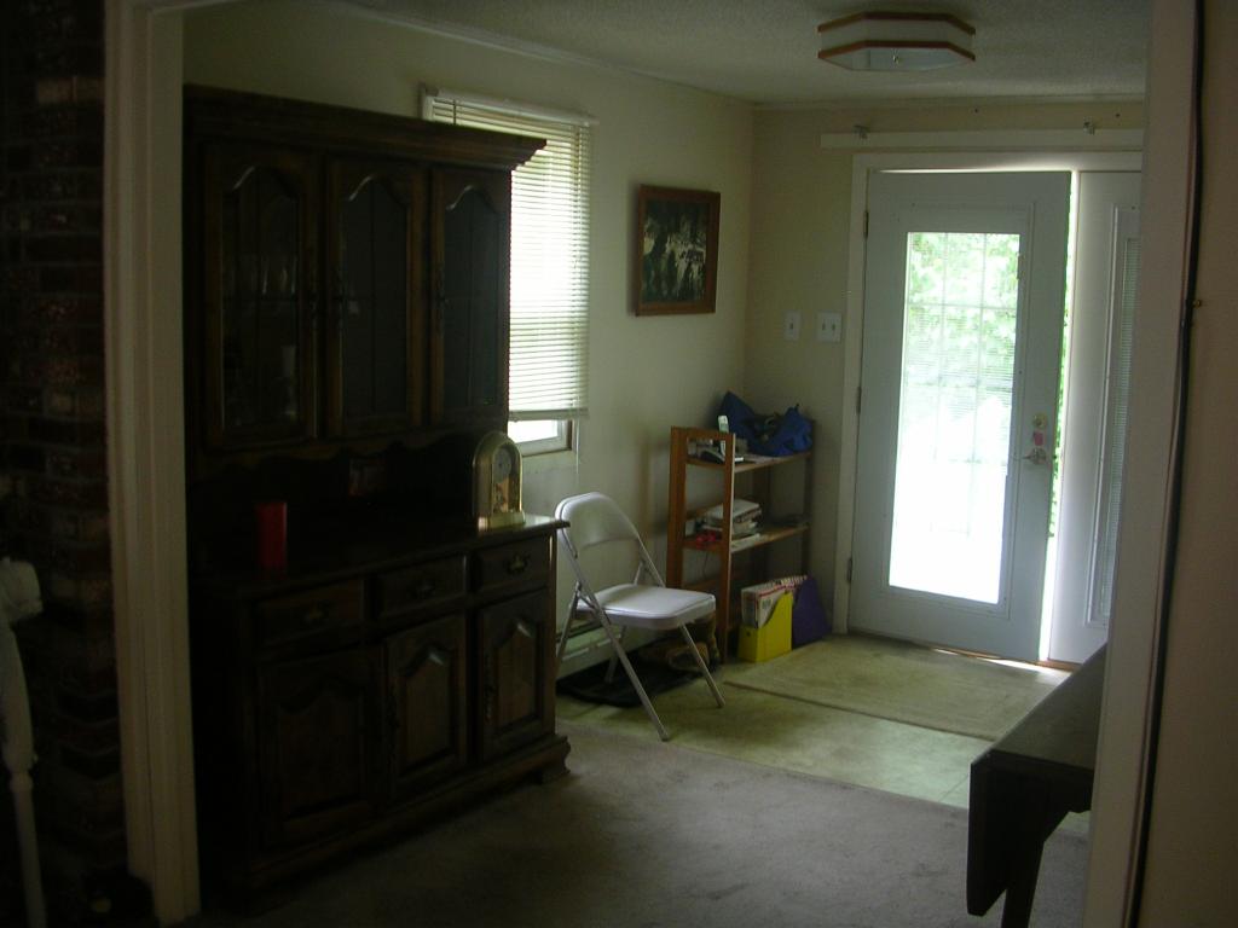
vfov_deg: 37.7
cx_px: 619
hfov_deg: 49.0
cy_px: 464
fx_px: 1359
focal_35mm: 38
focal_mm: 5.8
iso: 50
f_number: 2.8
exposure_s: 1/14.9
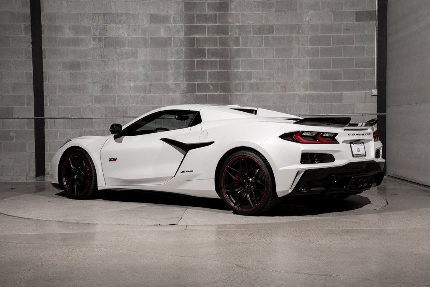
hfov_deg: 35.9
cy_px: 144
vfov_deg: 24.4
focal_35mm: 55
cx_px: 221
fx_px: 663
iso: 160
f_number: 9
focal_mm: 54
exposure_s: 1/50
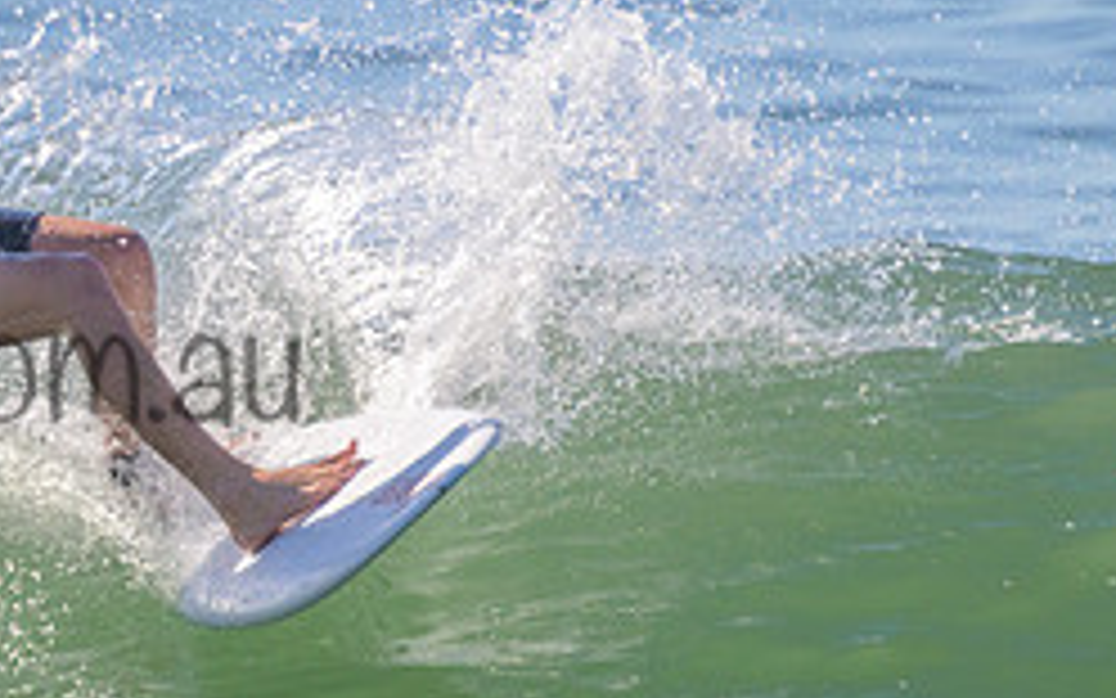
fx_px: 57909
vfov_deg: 0.7
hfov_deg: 1.1
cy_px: 317
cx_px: -176
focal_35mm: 1904
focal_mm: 800
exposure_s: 1/2000
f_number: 11
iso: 720
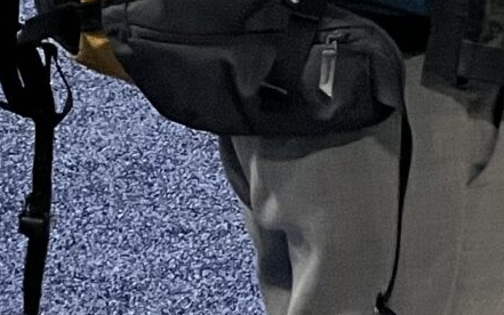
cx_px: 1422
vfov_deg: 7.8
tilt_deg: -7.9
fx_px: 2199
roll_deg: -4.3
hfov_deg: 10.2
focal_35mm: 160
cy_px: -344
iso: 200
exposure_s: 1/60
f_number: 1.6
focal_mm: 5.1
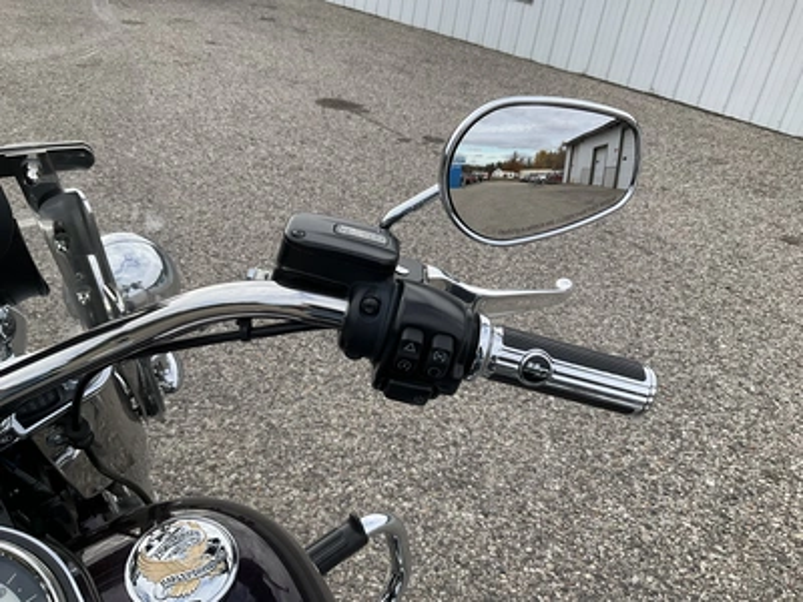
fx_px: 673
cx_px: 402
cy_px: 301
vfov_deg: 48.2
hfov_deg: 61.7
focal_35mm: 29
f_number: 1.8
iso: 25
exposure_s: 1/792
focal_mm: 3
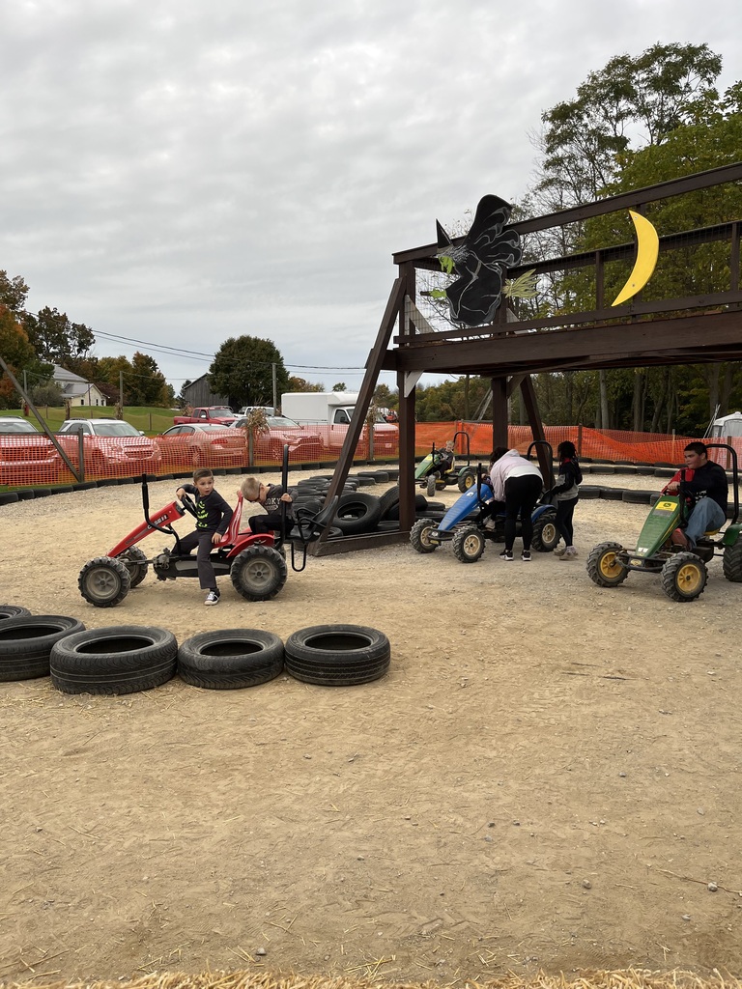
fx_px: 743
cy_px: 494
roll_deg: -0.5
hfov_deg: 53.1
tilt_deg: -6.6
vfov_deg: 67.3
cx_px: 371
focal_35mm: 26
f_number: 1.6
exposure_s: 1/452
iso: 50
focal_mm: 5.1
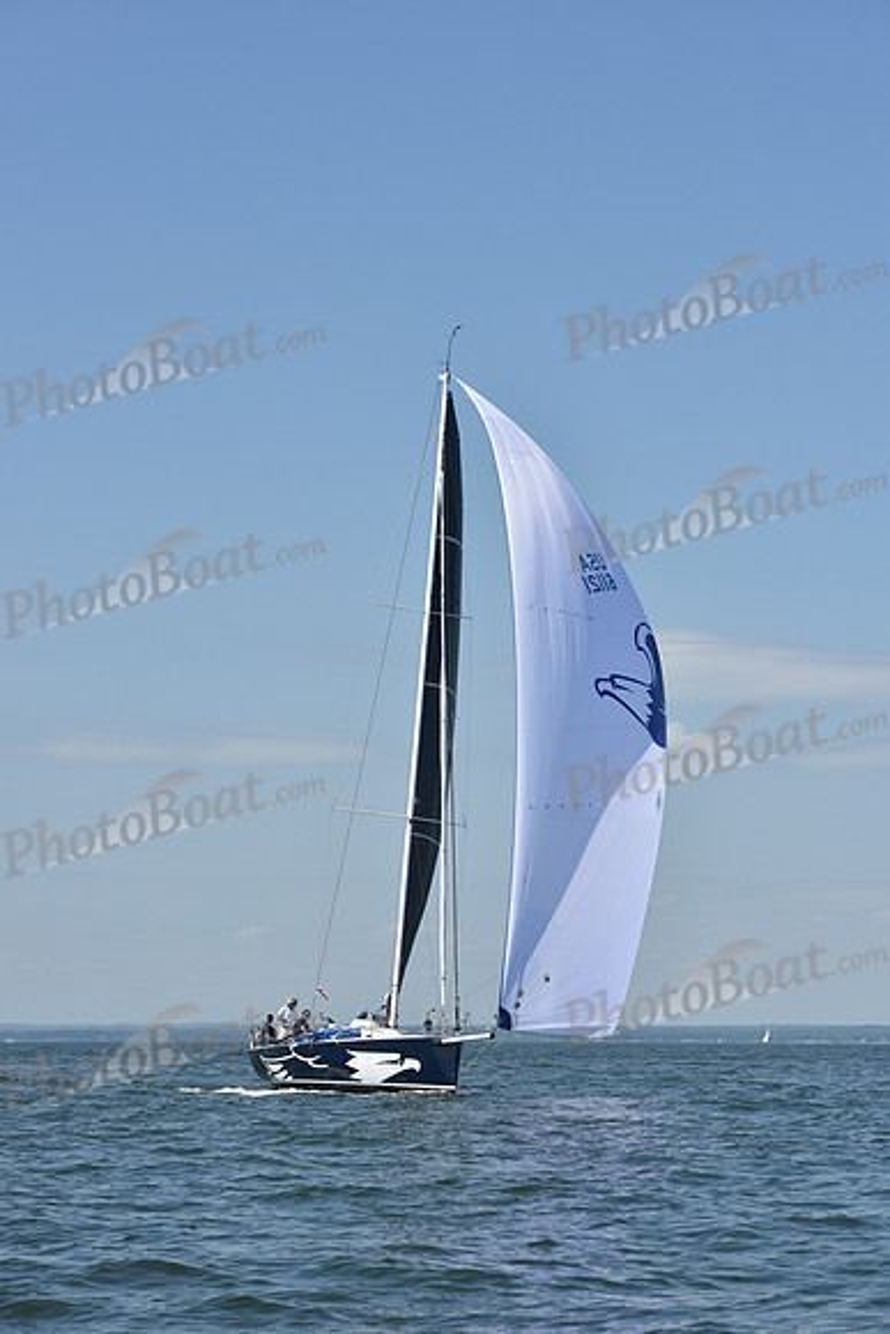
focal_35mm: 90
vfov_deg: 22.6
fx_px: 3335
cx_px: 445
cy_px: 667
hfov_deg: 15.2
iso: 250
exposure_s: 1/1250
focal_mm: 90
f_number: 9
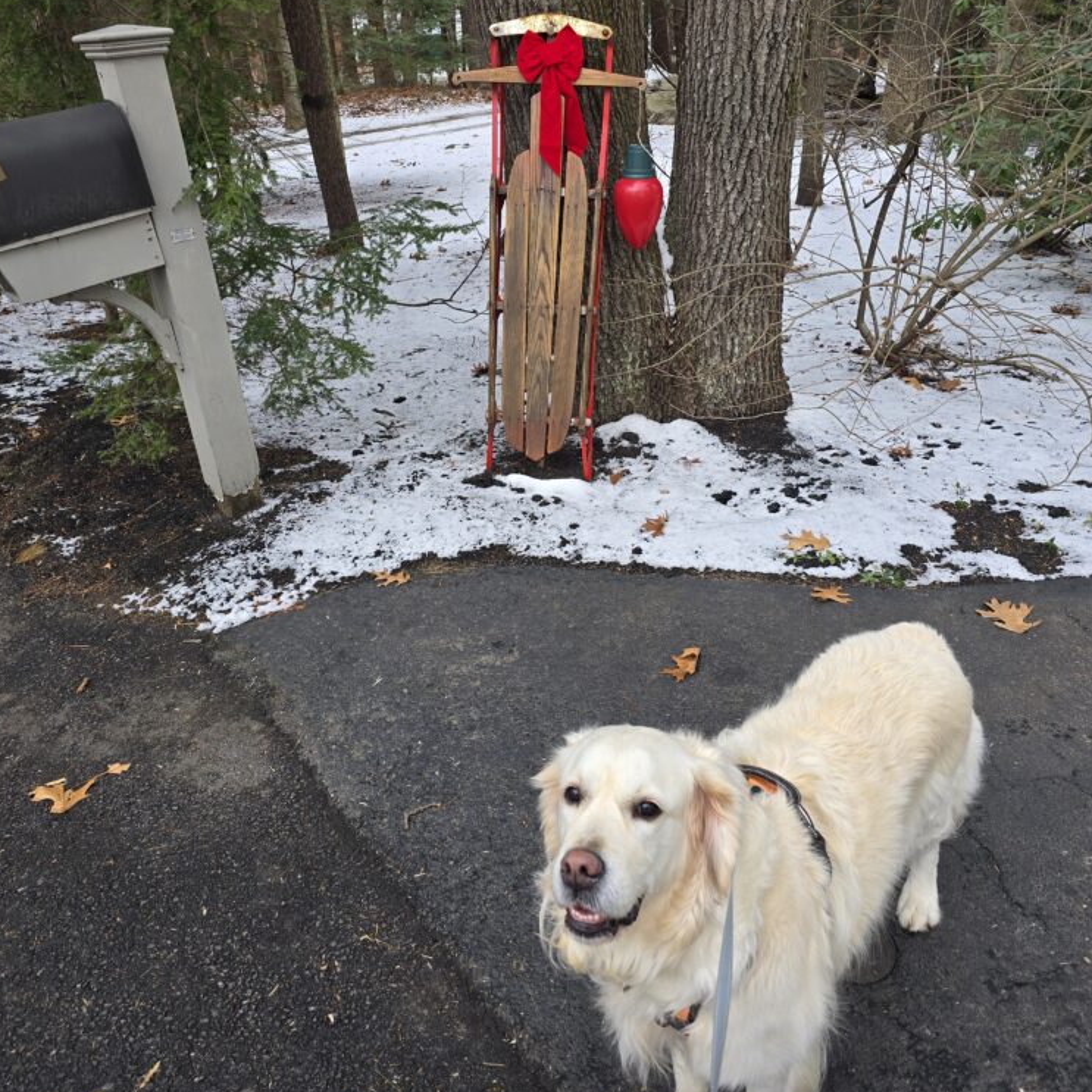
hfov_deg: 57.3
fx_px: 999
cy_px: 475
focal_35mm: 28
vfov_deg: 57.1
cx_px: 553
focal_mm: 6.3
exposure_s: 1/180
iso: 32
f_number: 1.7
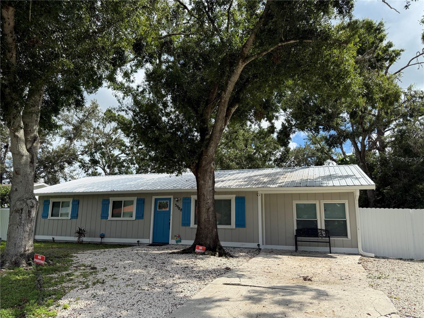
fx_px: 294
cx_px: 212
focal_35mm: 24
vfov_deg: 56.8
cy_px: 159
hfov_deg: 71.6
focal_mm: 6.76
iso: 100
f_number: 1.78
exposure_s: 1/3759
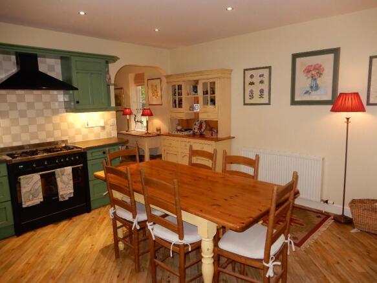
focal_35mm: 24
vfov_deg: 56.8
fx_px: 261
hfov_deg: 71.6
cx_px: 188
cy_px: 142
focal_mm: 4.3
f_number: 3.4
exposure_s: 1/30
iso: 250
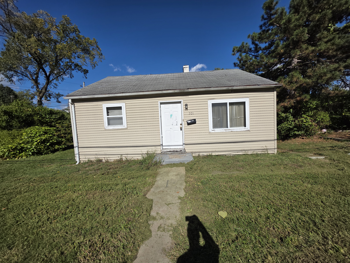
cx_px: 175
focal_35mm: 13
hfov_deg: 106.2
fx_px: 131
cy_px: 132
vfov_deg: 89.9
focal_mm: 2.2
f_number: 1.9
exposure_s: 1/4217
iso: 40
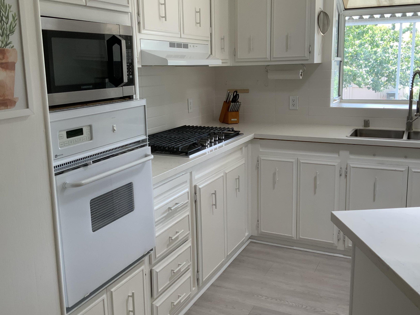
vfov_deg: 39.6
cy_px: 144
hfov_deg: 51.4
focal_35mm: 36
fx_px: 437
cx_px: 211
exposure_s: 1/120
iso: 50
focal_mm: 3
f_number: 1.8
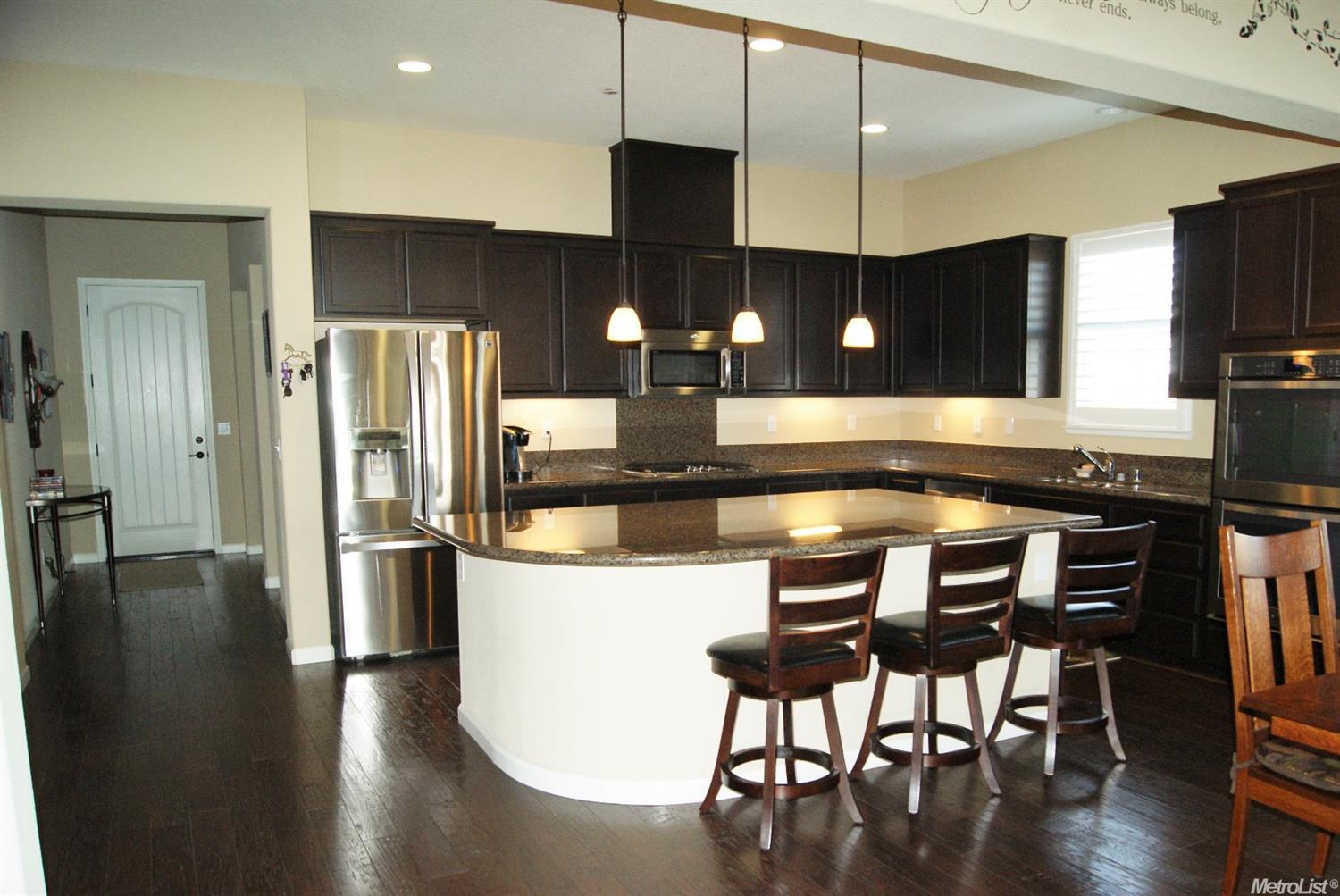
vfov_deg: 48.0
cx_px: 670
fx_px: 1006
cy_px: 448
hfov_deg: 67.3
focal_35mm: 27
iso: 400
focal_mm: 18
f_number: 5.6
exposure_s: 1/60
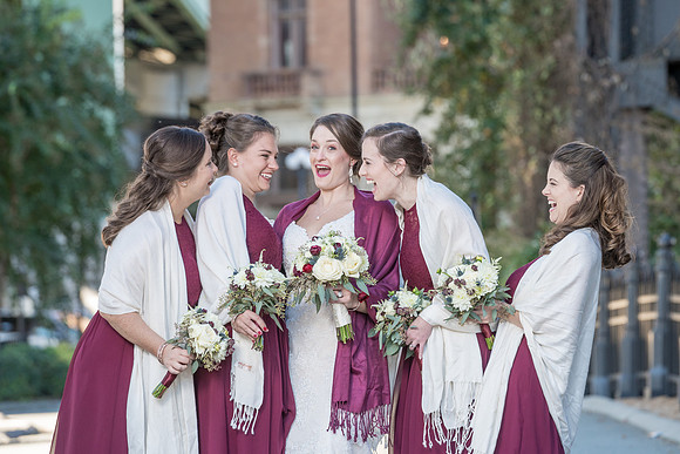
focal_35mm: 213
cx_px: 361
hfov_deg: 9.6
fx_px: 4031
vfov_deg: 6.4
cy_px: 224
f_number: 5.6
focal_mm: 194
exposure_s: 1/200
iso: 640
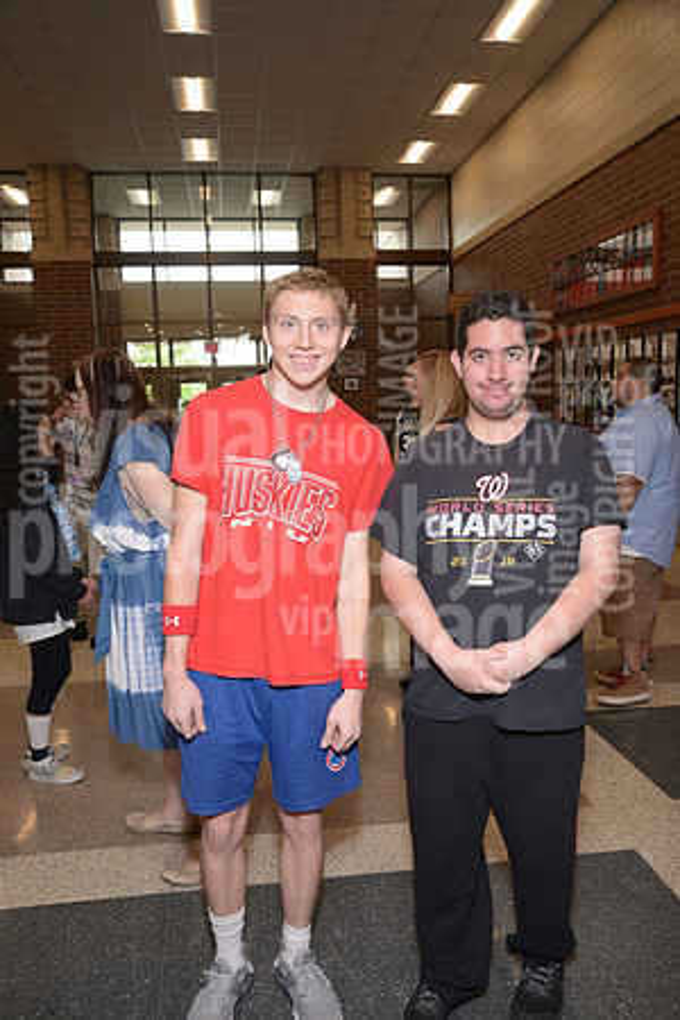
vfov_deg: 63.7
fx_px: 822
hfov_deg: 45.0
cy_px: 510
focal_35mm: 29
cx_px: 340
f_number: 6.3
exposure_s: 1/125
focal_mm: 29
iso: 1000
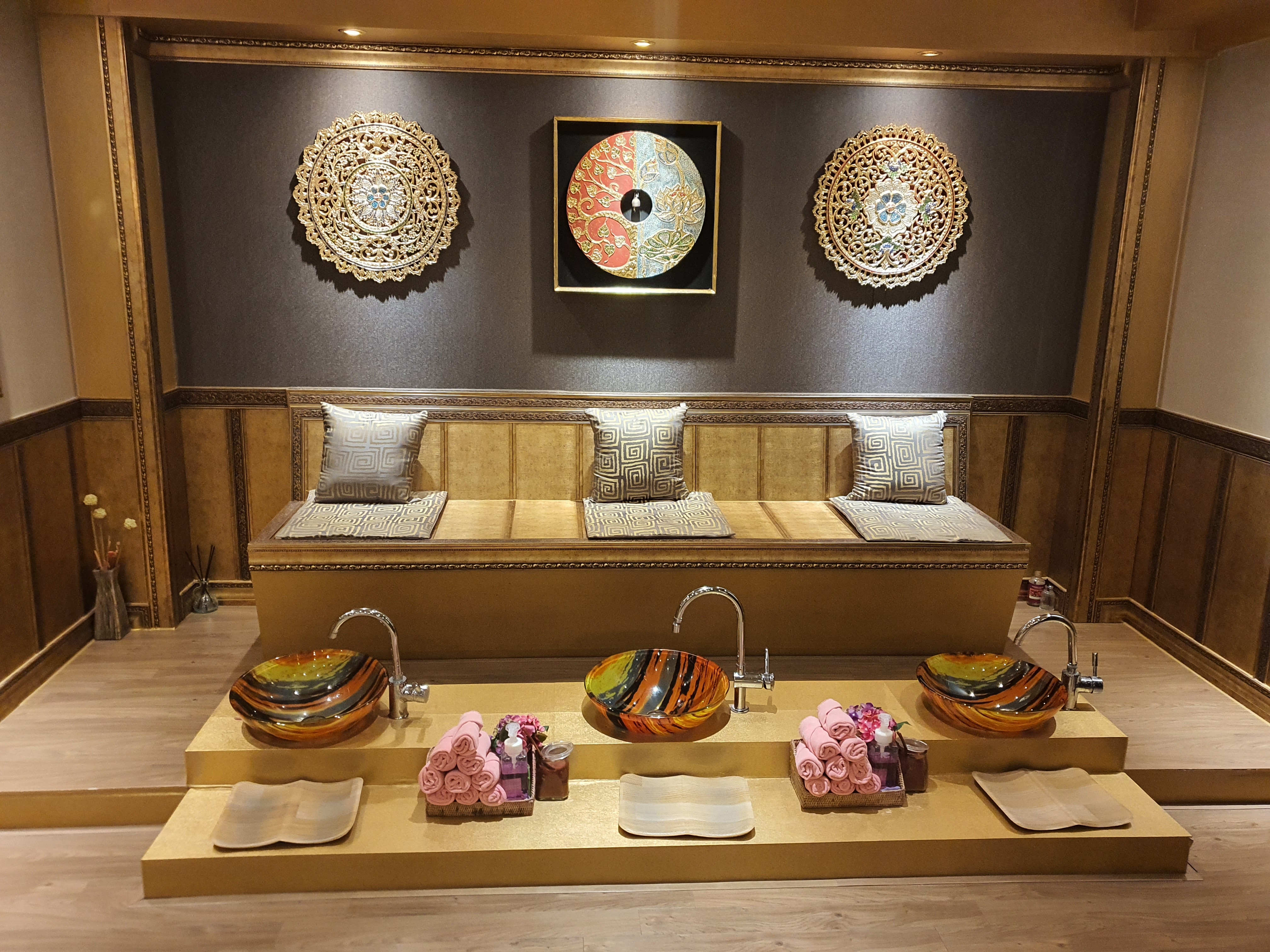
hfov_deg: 67.3
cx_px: 635
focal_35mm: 26
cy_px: 476
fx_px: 954
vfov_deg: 53.1
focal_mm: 4.3
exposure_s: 1/40
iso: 320
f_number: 1.5
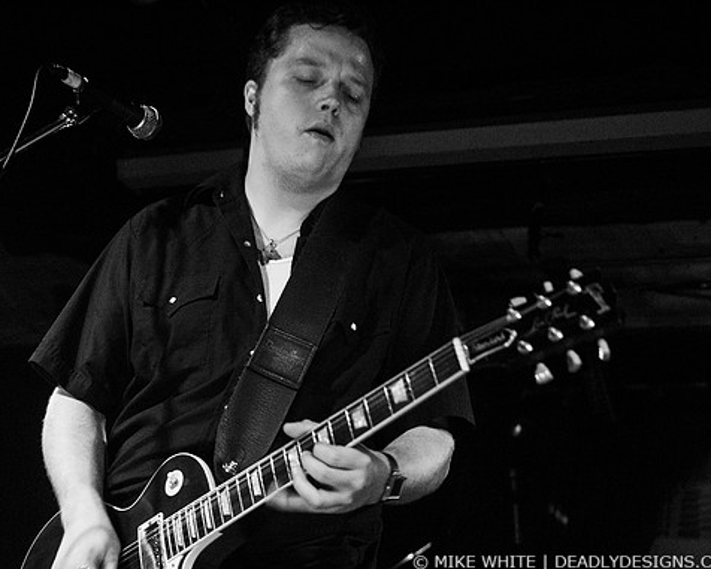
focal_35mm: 60
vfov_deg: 25.4
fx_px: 1263
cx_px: 312
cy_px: 287
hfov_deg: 31.4
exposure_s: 1/50
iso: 800
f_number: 2.8
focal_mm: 35
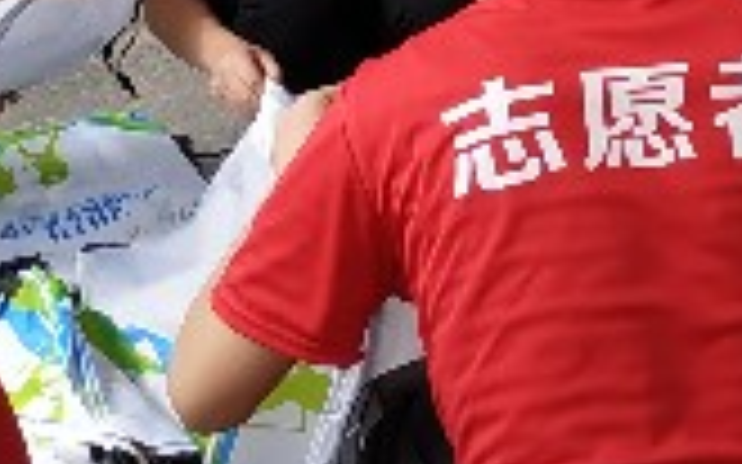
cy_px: -185
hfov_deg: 16.1
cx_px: 976
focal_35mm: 123
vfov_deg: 10.4
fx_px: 2486
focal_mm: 3.94
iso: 160
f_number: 1.9
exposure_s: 1/844
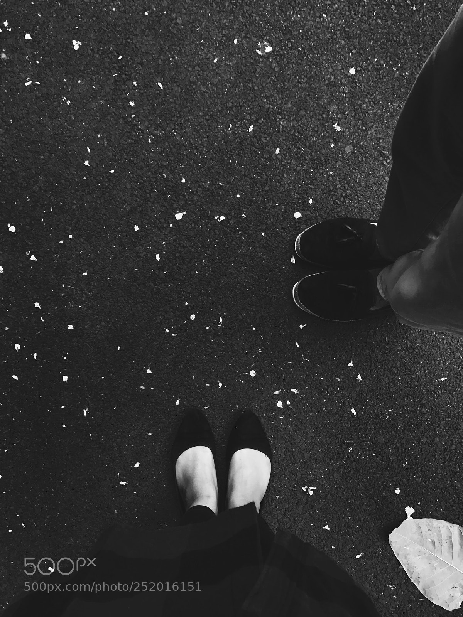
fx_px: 499
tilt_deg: -86.7
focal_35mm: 28
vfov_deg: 63.4
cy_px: 308
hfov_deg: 49.7
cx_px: 232
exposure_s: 1/100
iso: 40
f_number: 1.8
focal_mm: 3.99
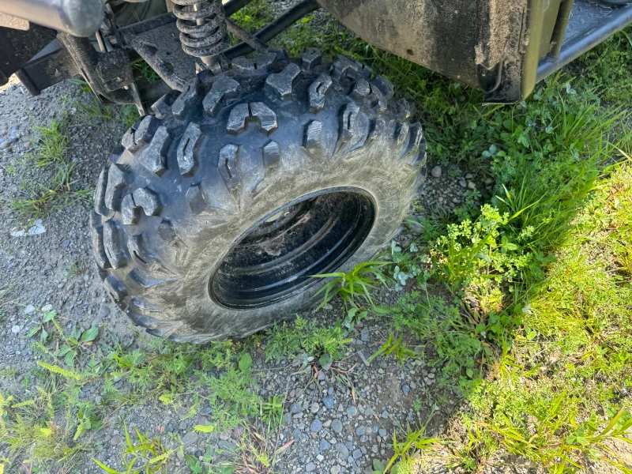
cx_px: 316
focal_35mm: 24
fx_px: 438
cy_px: 237
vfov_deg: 56.8
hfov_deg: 71.6
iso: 80
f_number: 1.78
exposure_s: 1/422
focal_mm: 6.76
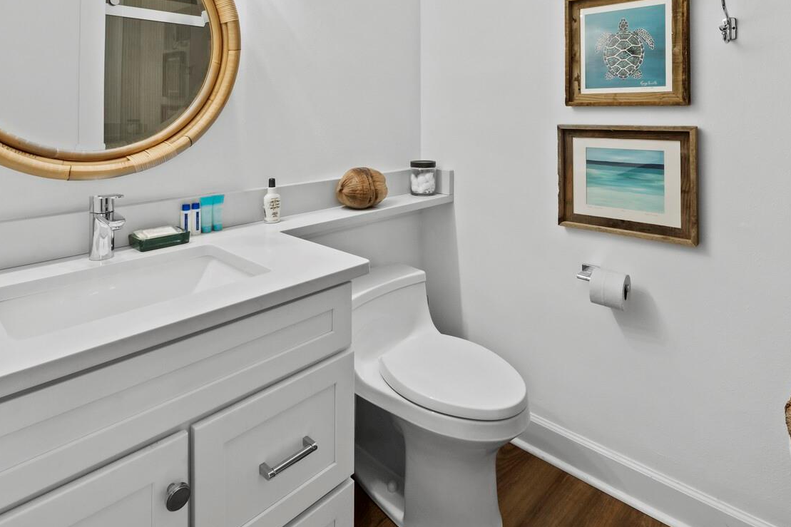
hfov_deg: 81.1
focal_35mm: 21
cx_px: 417
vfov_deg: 55.1
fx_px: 461
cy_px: 101
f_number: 11
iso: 400
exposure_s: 1/2.5
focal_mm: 7
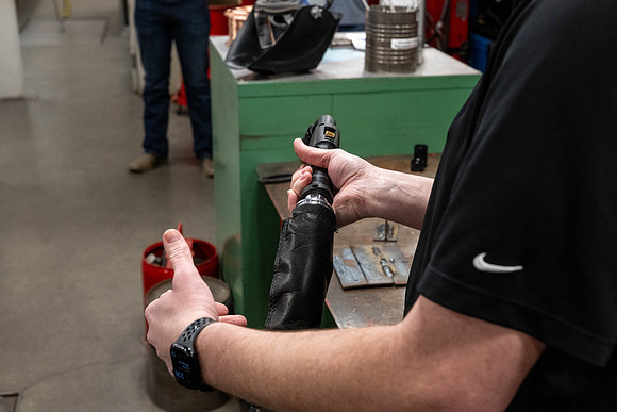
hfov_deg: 42.7
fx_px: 789
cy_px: 206
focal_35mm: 46
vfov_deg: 29.3
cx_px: 308
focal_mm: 46
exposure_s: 1/200
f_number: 7.1
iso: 4000
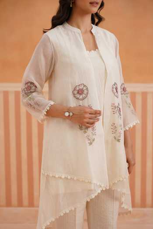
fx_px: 446
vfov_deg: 28.8
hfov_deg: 19.5
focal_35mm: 70
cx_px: 76
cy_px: 114
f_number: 4
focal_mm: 70
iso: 320
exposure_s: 1/125
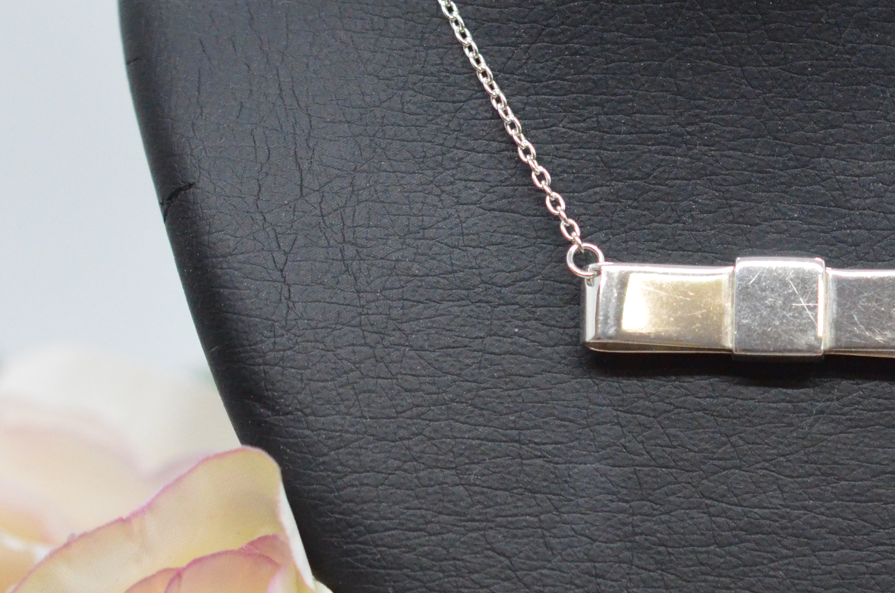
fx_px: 3722
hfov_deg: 13.6
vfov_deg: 9.1
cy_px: 298
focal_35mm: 150
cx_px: 782
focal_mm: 40
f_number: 4
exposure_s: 1/1600
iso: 2500
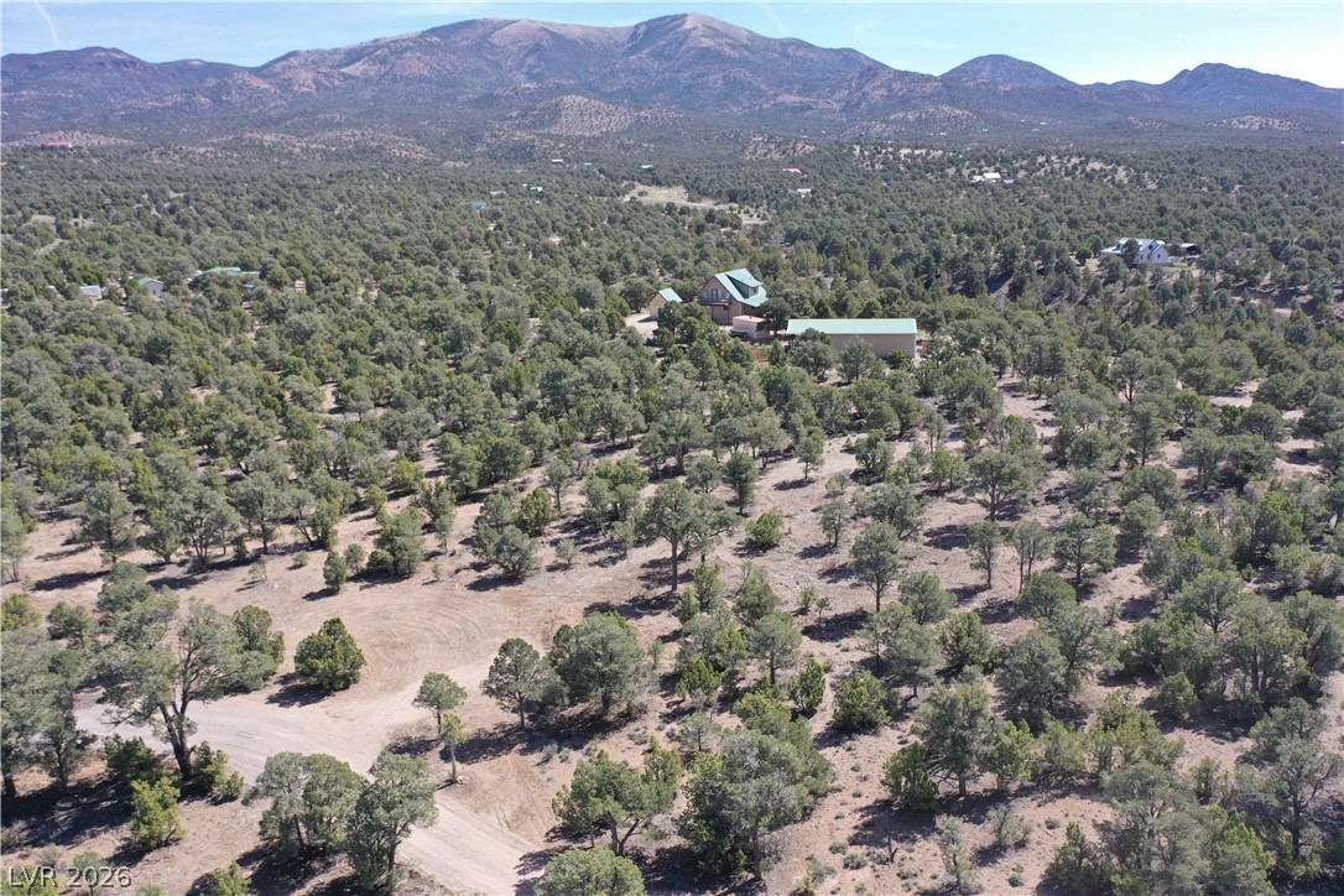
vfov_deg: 46.4
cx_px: 672
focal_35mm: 28
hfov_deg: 65.5
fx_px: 1045
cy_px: 448
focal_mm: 10.26
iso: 100
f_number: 2.8
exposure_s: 1/240
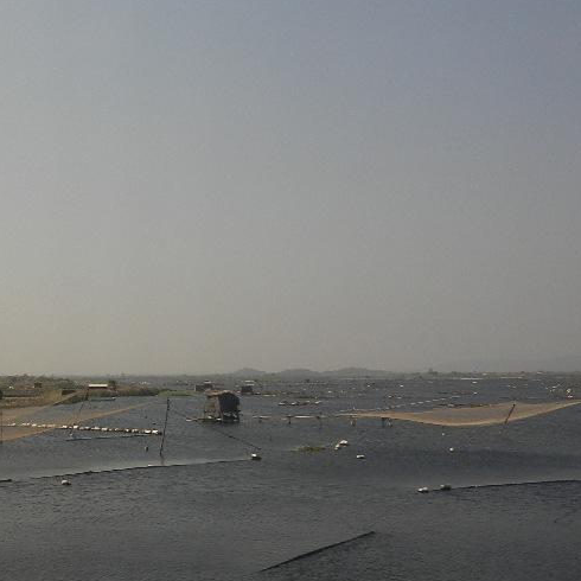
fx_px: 1158
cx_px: 34
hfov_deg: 27.0
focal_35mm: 61
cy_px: 295
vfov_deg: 28.2
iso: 160
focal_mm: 5.9
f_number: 3.8
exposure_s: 1/320
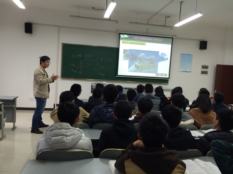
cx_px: 116
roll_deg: -2.3
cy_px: 87
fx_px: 195
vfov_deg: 48.2
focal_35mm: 29
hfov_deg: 61.7
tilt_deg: -3.9
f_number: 2.2
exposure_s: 1/33
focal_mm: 4.15
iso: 50
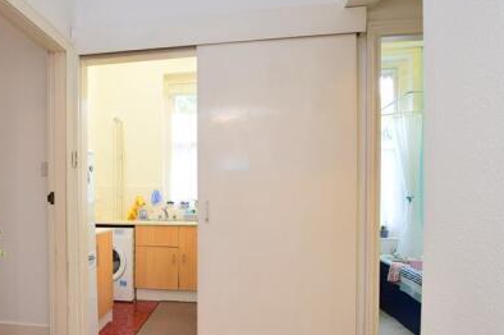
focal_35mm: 25
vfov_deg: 50.8
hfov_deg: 69.0
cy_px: 204
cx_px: 157
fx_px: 350
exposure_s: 1/10
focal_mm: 10
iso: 200
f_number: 8
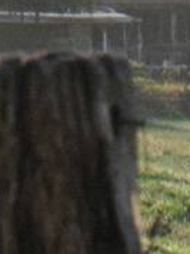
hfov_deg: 6.9
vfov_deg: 10.5
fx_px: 1387
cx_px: 603
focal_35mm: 189
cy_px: 104
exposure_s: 1/500
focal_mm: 35
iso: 320
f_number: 7.1
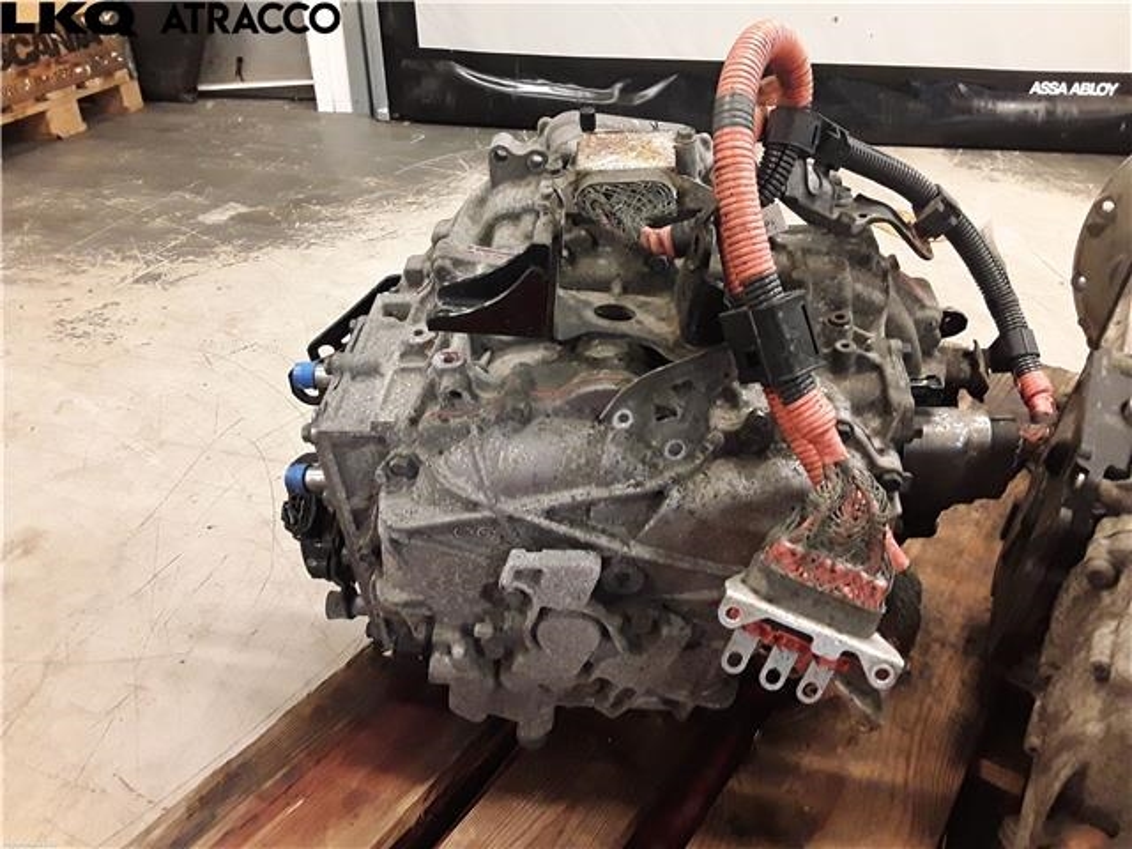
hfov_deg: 63.4
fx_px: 916
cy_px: 424
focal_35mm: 28
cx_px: 566
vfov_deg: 49.7
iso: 250
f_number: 1.9
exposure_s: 1/50
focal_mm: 2.91
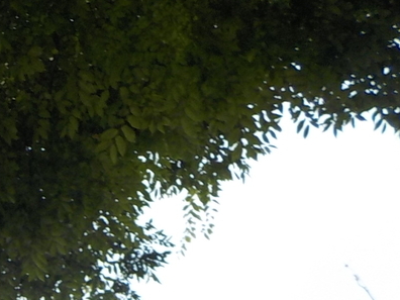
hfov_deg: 19.4
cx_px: -157
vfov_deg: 15.2
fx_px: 1052
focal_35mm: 91
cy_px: 423
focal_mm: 4.1
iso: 125
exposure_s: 1/400
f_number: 3.3
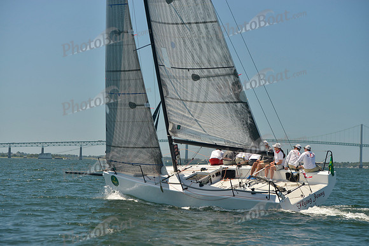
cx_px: 184
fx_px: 1046
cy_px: 123
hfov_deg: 20.0
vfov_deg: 13.4
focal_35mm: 102
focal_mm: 102
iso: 280
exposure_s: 1/1250
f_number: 5
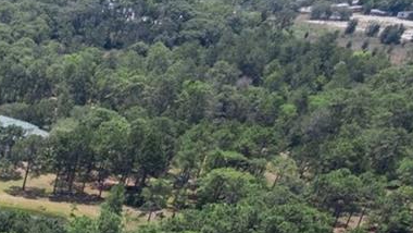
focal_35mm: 97
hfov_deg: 16.4
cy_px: 574
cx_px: -429
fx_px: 1063
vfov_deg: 10.6
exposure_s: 1/2500
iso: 100
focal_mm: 8.38
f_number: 2.8
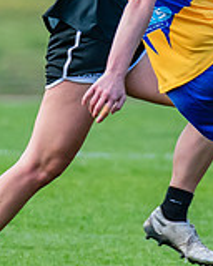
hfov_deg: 0.8
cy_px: 59
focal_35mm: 1845
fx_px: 14539
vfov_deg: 1.0
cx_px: 234
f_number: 5
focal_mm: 310
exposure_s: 1/1600
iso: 800
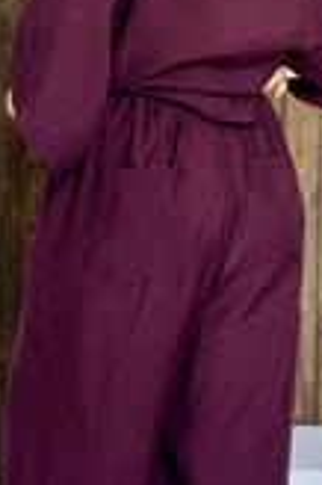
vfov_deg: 16.7
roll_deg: -1.9
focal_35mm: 122
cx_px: 195
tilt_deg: +1.7
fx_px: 1640
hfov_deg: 11.2
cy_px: 145
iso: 64
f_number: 1.78
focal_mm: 6.86
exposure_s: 1/133
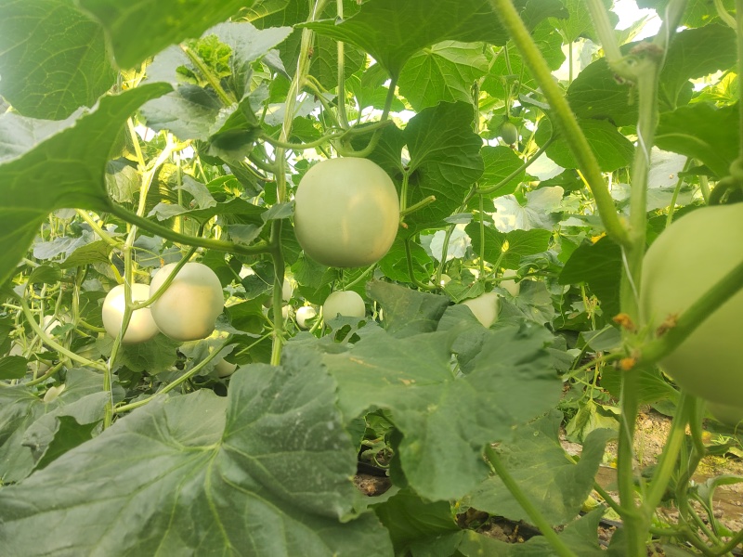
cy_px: 278
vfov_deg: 58.9
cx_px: 372
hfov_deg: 73.9
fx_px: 494
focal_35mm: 23
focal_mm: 5.52
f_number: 1.9
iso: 160
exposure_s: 1/100
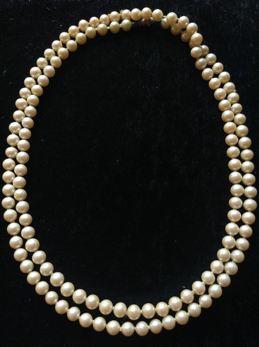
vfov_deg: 52.7
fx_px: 350
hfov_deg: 40.6
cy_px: 174
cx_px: 130
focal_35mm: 35
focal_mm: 4.28
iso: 100
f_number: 2.4
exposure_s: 1/15
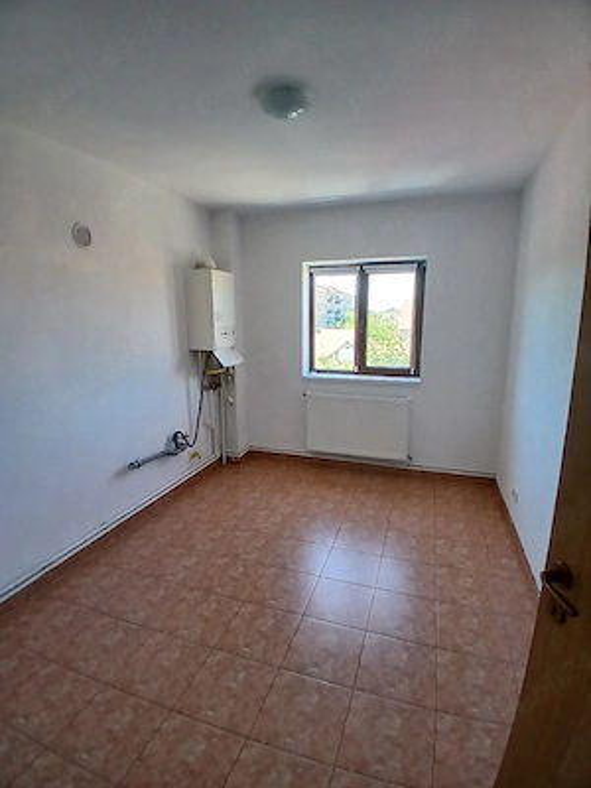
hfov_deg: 74.7
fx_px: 387
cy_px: 394
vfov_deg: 91.0
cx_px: 296
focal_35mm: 17
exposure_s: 1/33.3
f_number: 2.2
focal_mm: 1.4
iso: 100
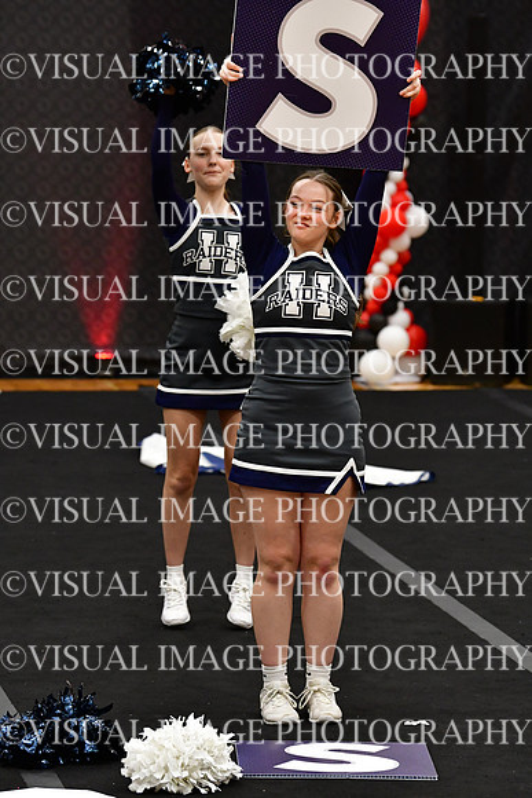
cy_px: 399
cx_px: 266
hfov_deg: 6.8
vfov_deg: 10.2
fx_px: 4475
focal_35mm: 202
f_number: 4
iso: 4000
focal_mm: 135
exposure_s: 1/500
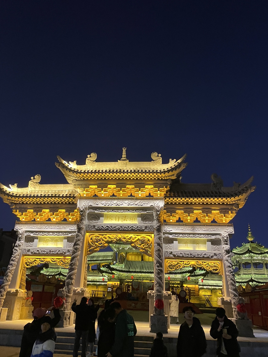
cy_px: 163
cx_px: 125
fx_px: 299
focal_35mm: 29
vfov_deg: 61.6
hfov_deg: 48.2
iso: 500
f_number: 1.6
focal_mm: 4.2
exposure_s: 1/33
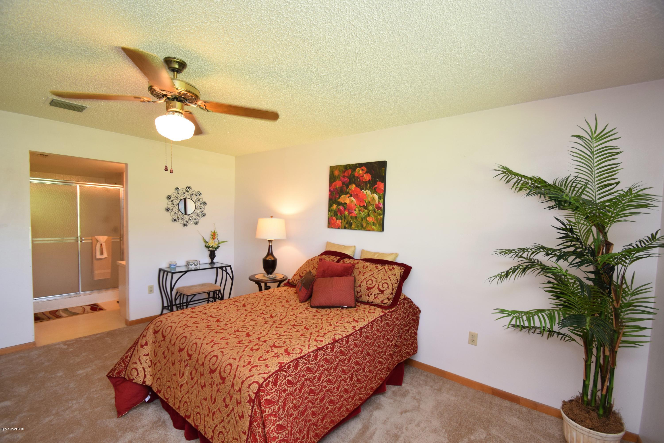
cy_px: 222
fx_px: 277
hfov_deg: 100.4
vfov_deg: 77.3
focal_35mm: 15
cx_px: 332
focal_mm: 10
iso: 800
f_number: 4.5
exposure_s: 1/80
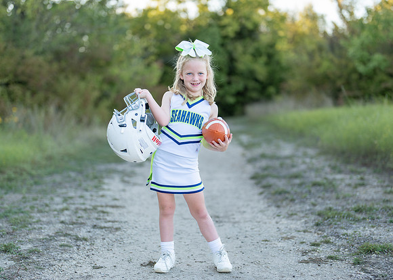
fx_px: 713
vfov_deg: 22.3
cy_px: 152
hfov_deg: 30.8
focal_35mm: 64
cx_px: 189
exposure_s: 1/800
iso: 100
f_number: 1.2
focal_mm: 50
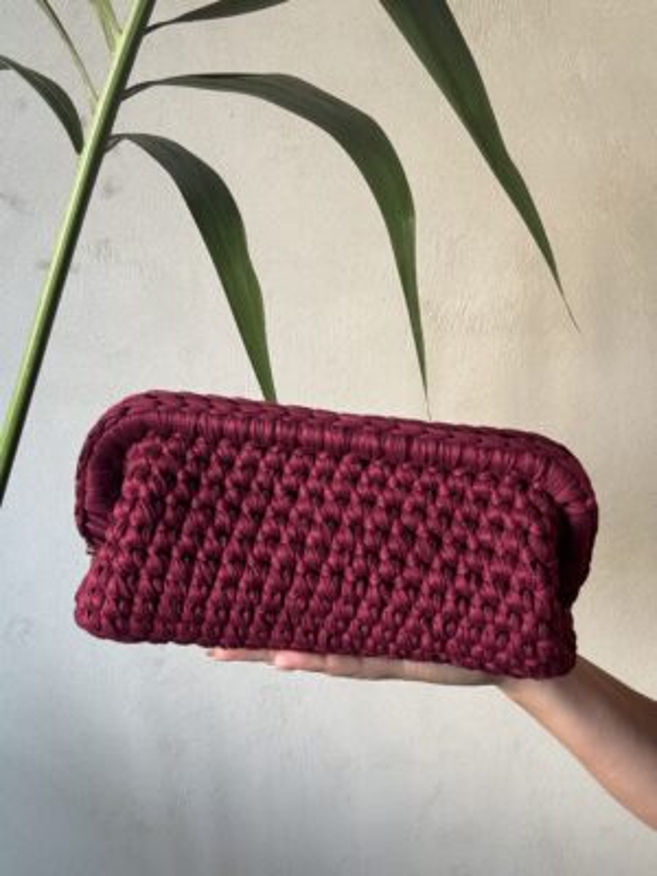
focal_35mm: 30
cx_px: 328
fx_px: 759
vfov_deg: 60.0
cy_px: 438
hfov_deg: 46.8
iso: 125
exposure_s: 1/60
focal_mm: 2.69
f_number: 1.9
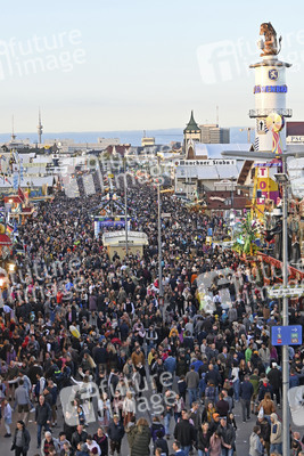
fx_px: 949
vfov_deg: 27.0
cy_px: 228
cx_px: 152
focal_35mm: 75
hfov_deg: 18.2
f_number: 5.6
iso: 400
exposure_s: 1/160
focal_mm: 50
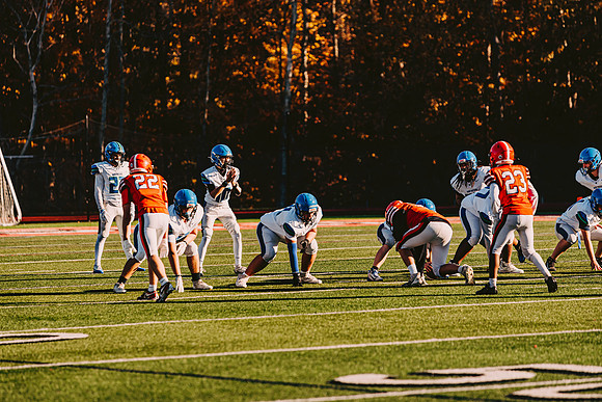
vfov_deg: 6.9
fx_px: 3345
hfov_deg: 10.3
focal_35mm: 200
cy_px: 201
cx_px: 301
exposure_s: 1/2000
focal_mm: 200
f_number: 3.5
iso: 125
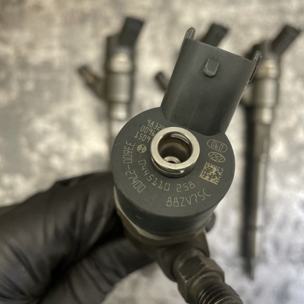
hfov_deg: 52.5
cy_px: 153
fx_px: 308
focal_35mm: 31
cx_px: 152
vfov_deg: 52.5
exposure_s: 1/116
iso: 125
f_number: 1.6
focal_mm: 4.2
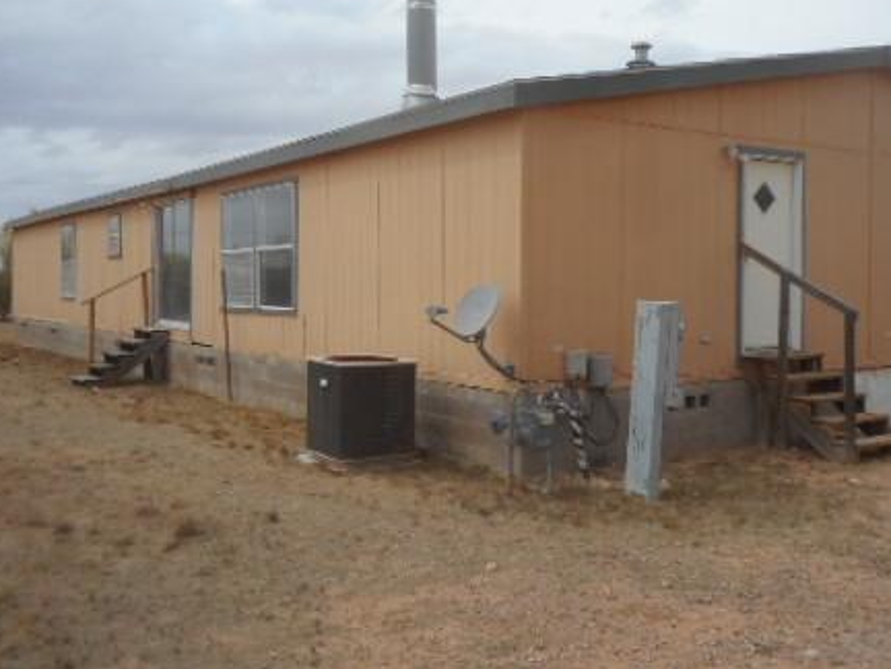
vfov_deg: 38.6
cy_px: 297
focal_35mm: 37
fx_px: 952
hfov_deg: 50.0
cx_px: 514
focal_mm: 4.5
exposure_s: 1/1000
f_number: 3.7
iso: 80
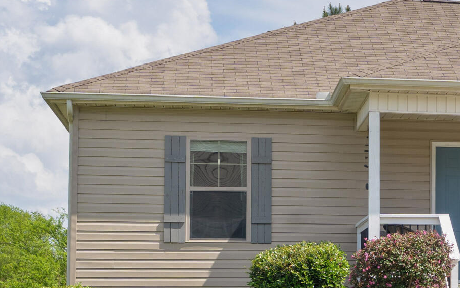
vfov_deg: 11.1
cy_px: 216
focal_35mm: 118
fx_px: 1479
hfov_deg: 16.3
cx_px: 662
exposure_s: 1/800
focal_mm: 35
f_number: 7.1
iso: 320
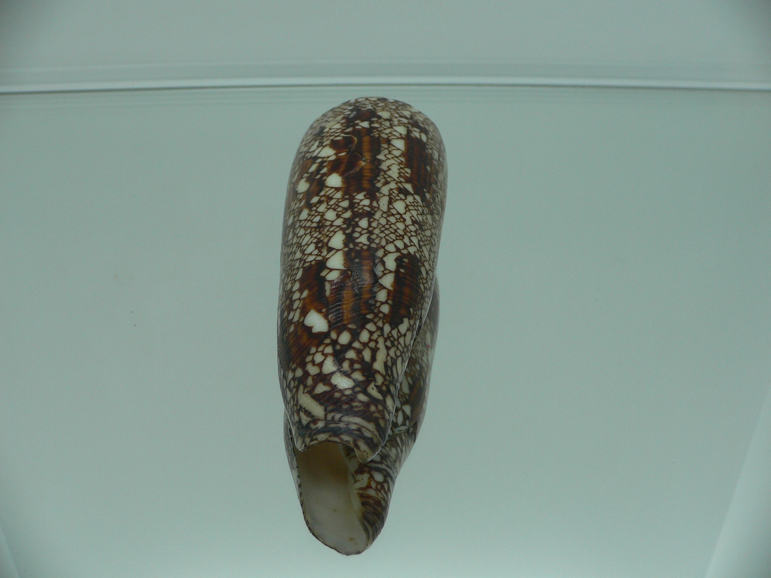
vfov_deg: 40.7
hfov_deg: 52.6
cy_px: 289
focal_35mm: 35
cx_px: 386
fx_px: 780
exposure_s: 1/60
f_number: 2.8
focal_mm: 4.6
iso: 80
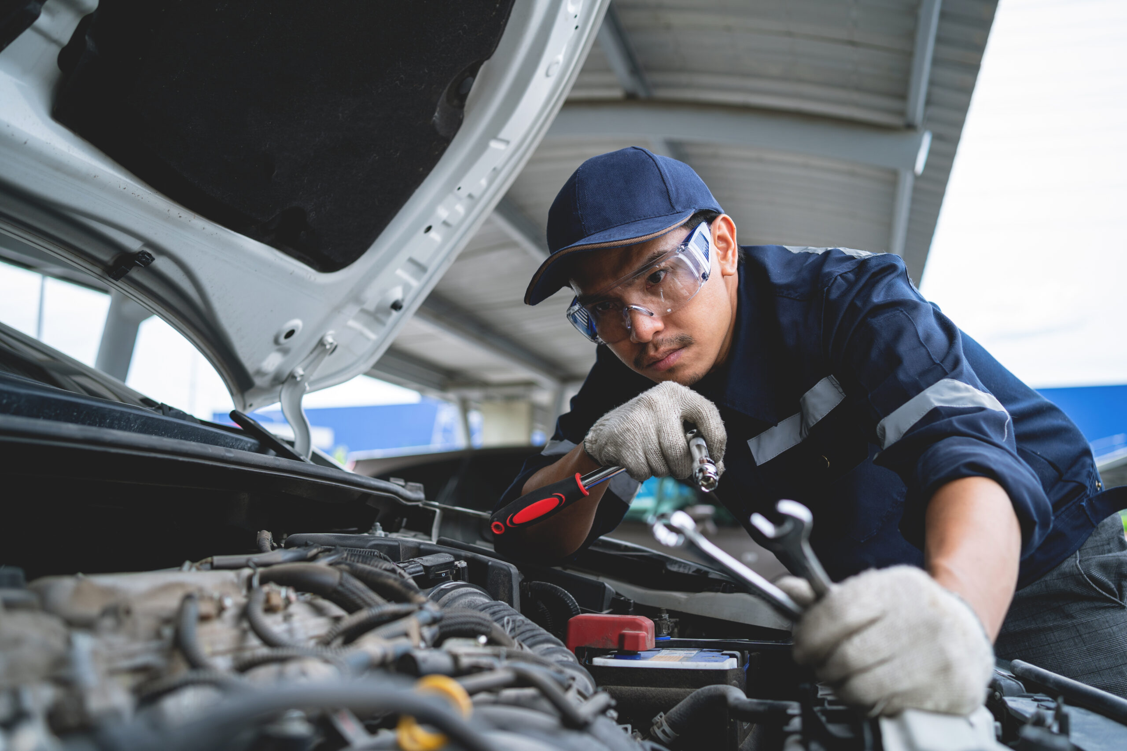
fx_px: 1096
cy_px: 376
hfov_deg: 54.4
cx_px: 564
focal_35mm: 35
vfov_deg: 37.9
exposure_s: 1/250
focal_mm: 35
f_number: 3.2
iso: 100
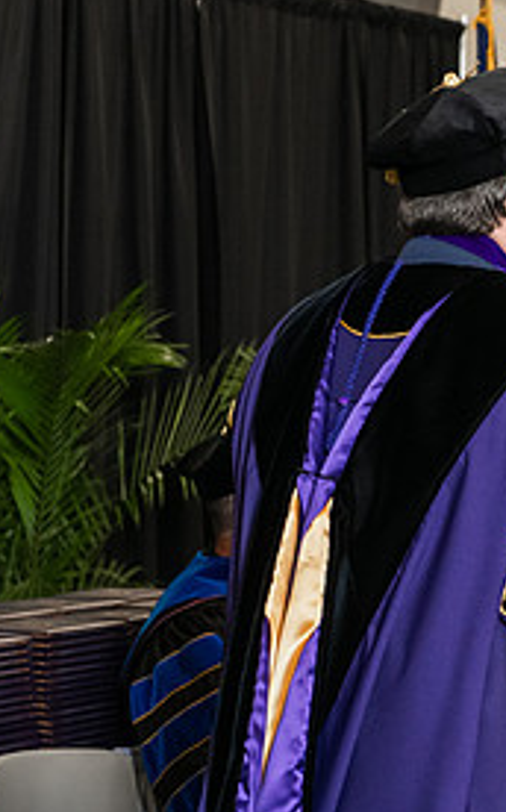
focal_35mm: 150
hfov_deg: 8.6
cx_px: 624
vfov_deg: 13.9
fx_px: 3317
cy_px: 269
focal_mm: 70
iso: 2500
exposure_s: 1/200
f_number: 5
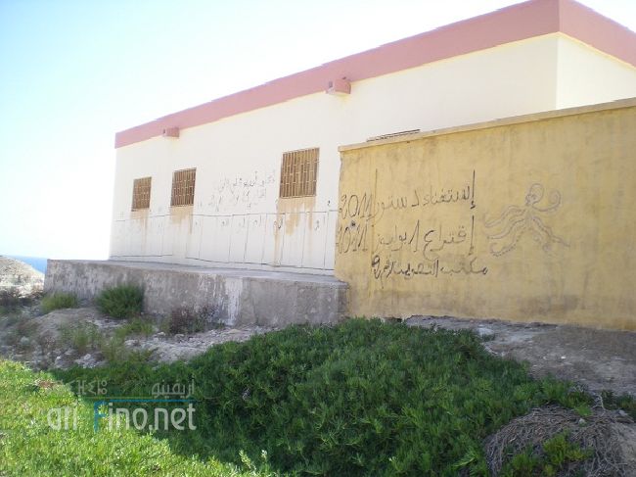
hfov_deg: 49.0
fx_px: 698
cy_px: 238
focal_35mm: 38
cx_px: 318
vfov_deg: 37.7
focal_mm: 6.3
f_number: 3.1
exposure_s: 1/270
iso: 50
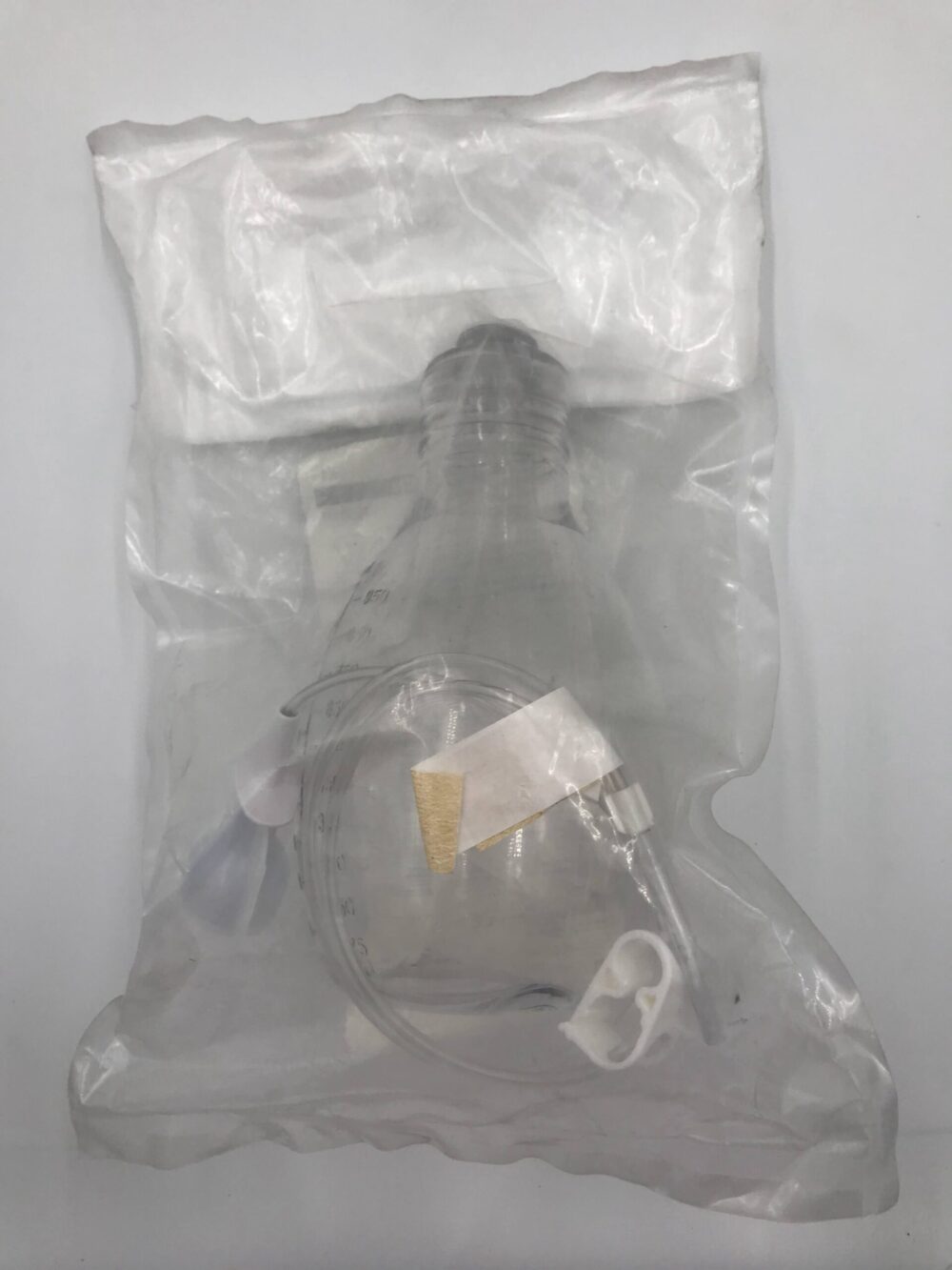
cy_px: 635
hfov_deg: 49.8
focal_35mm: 28
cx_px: 476
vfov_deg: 63.4
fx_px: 1027
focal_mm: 3.99
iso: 20
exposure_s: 1/130
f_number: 1.8
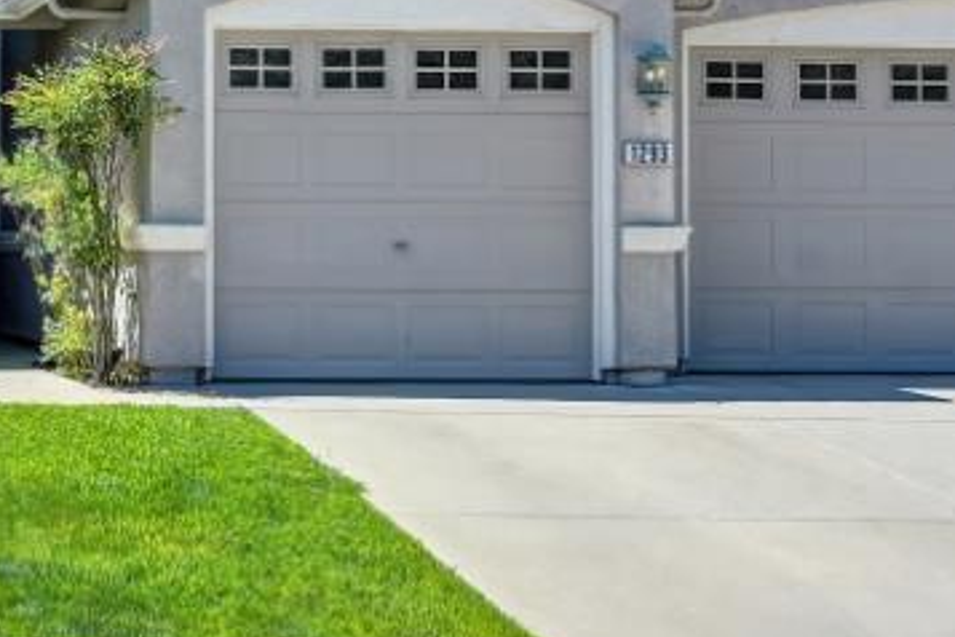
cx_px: -209
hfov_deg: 21.8
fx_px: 2284
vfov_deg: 15.7
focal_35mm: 86
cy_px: 80
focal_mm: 20.5
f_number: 11
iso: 400
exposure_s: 1/500
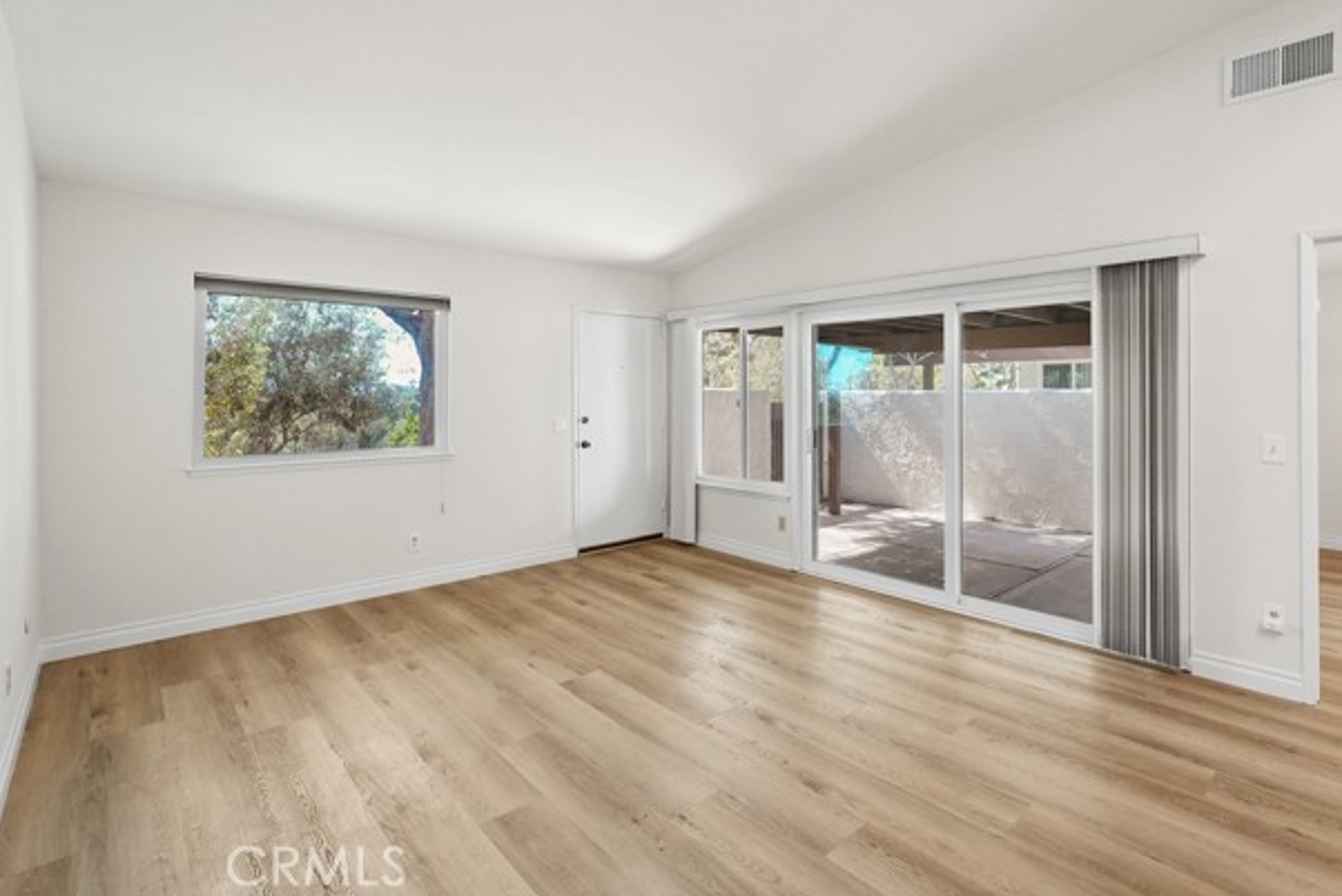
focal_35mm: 17
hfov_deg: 93.2
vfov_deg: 70.4
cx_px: 696
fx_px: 634
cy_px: 422
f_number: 8
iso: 1600
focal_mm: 16
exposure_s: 1/30
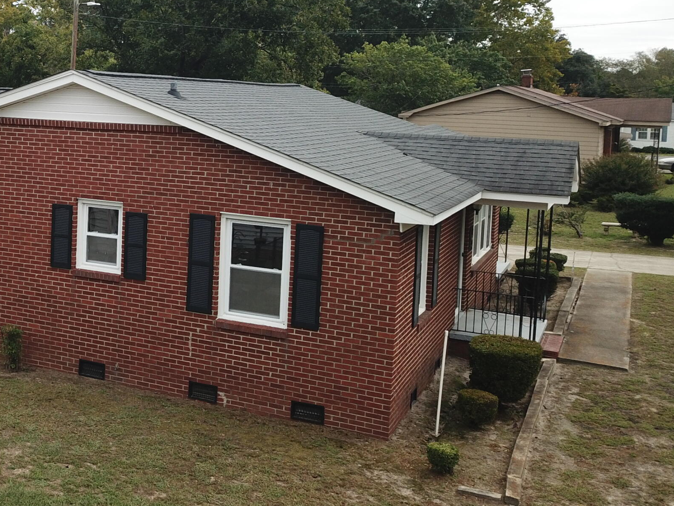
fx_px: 954
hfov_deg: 36.5
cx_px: 67
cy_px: 139
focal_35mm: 49
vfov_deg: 29.3
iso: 100
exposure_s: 1/966
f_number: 2.2
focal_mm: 4.73
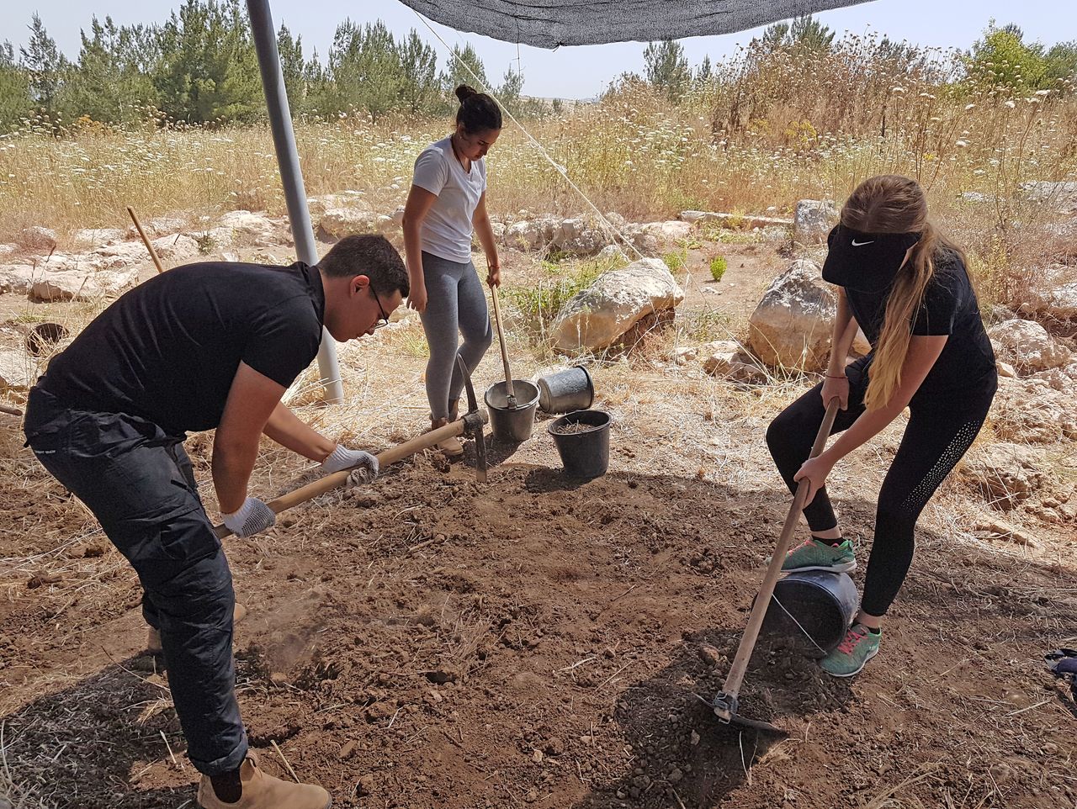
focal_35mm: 26
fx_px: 810
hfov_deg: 67.3
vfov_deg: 53.1
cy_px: 404
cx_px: 538
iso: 40
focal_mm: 4.2
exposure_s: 1/1364
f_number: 1.7
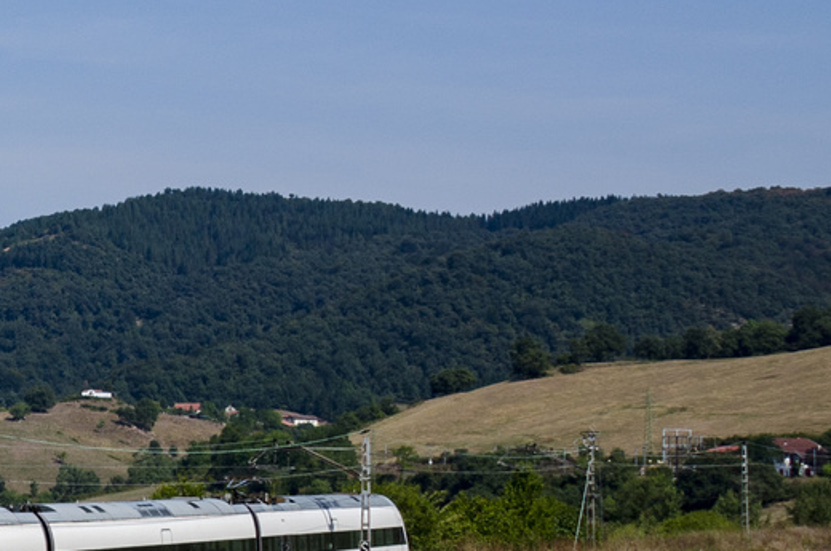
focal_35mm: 166
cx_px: -452
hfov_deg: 11.8
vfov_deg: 8.2
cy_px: 324
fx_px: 3826
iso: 160
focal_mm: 30
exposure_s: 1/640
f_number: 8
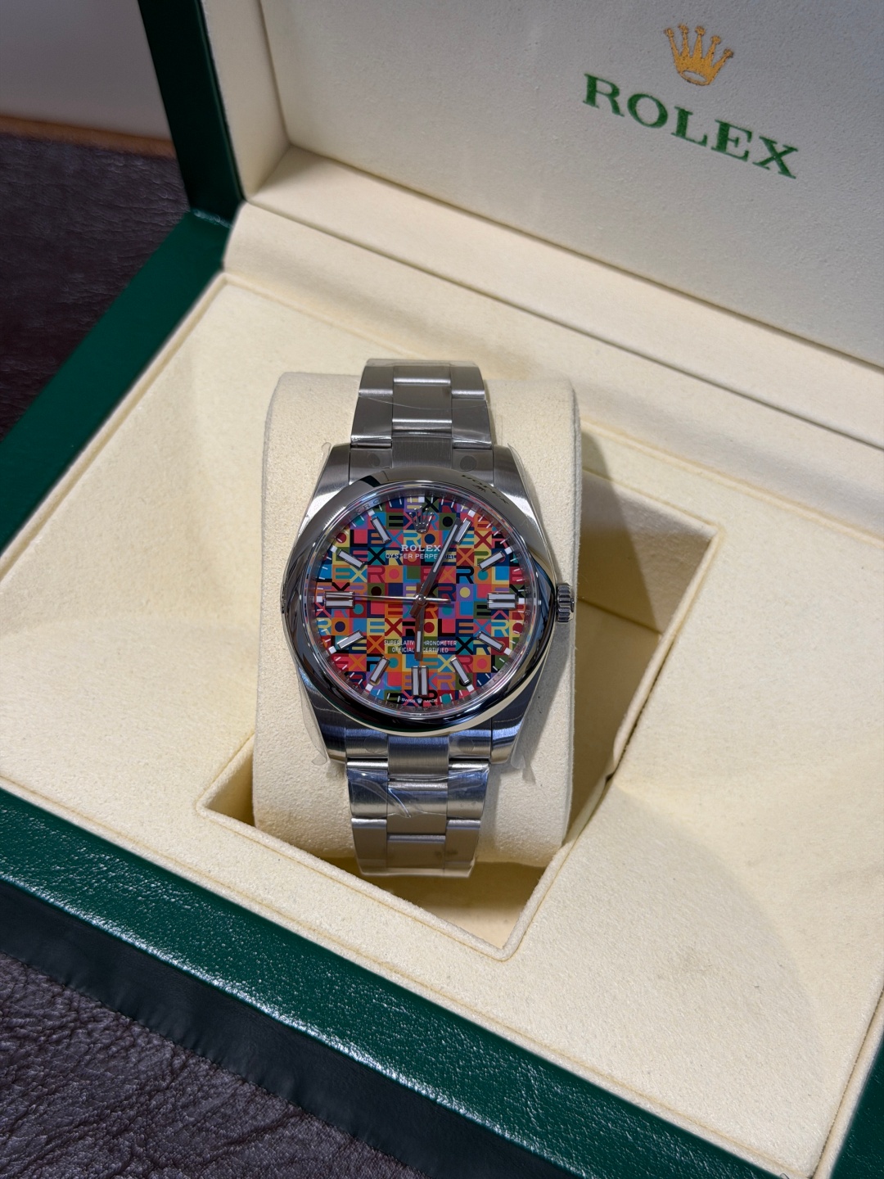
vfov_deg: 39.7
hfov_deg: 30.3
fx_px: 1634
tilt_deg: -58.5
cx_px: 442
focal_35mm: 48
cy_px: 590
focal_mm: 6.76
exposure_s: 1/100
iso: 50
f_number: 1.78
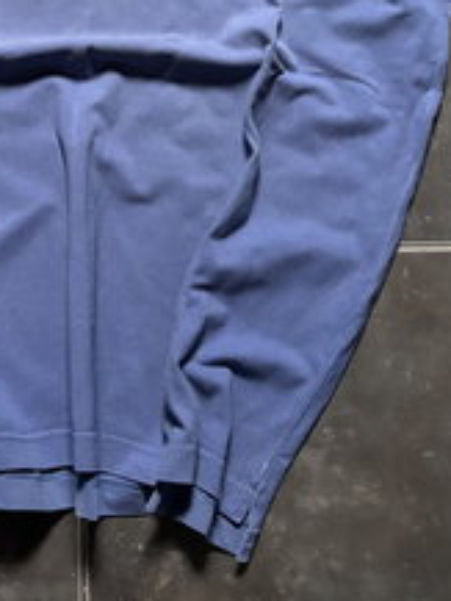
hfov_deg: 22.5
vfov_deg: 28.9
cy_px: 46
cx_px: 72
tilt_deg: -82.2
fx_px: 1111
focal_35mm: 64
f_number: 1.6
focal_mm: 5.96
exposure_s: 1/57
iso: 500
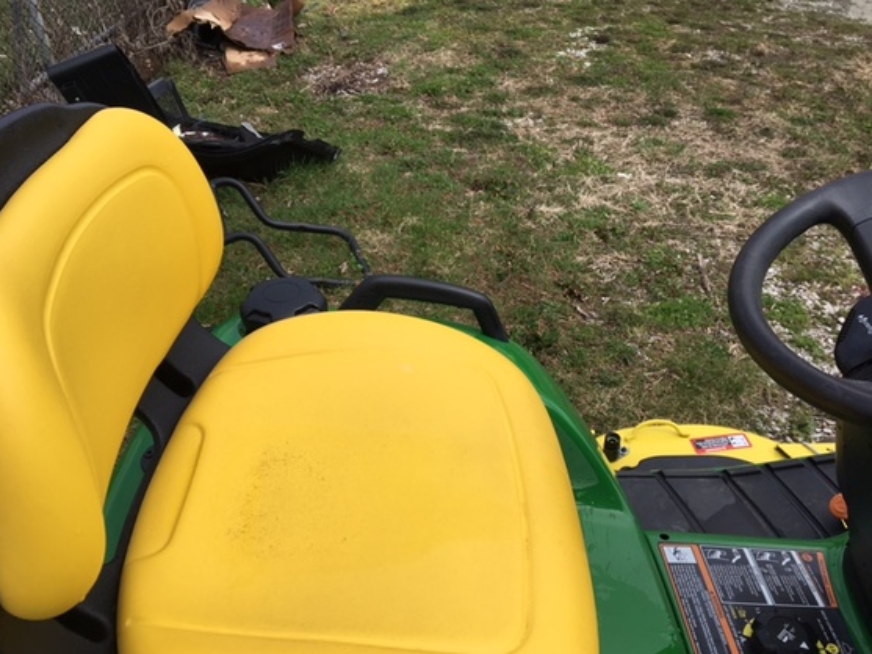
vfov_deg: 46.8
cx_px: 437
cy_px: 336
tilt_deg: -40.9
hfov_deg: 60.0
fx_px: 756
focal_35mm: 30
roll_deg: -0.3
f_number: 2.2
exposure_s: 1/1350
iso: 25
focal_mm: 4.15
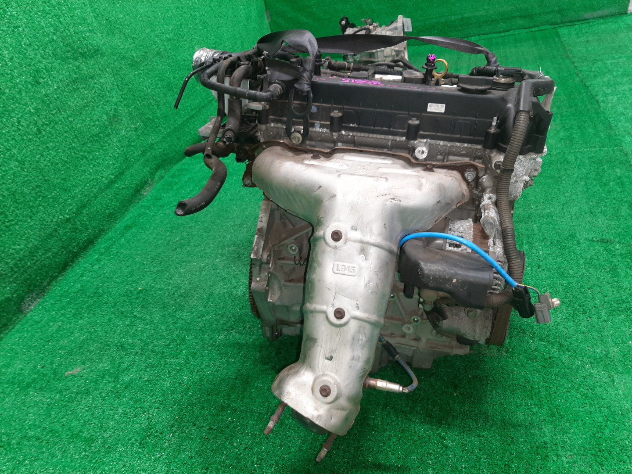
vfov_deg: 53.1
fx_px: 475
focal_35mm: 26
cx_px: 316
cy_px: 237
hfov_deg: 67.3
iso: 147
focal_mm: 3.93
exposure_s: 1/50
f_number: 1.7
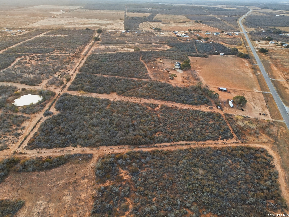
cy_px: 108
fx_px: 200
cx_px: 144
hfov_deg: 71.6
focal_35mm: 24
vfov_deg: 56.8
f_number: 2.8
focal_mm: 4.5
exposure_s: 1/96
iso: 117
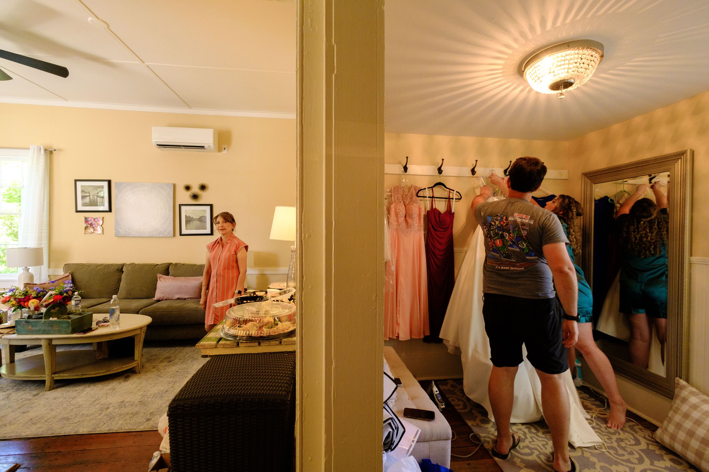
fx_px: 295
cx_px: 354
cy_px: 236
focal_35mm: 15
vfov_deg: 77.3
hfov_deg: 100.4
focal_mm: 10
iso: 1250
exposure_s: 1/125
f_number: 4
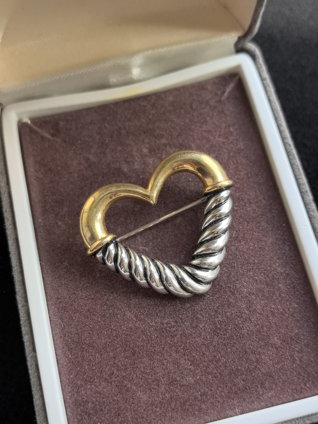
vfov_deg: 45.8
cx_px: 159
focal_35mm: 41
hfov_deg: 35.1
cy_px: 212
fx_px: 502
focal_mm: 6.98
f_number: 2
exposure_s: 1/217
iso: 50
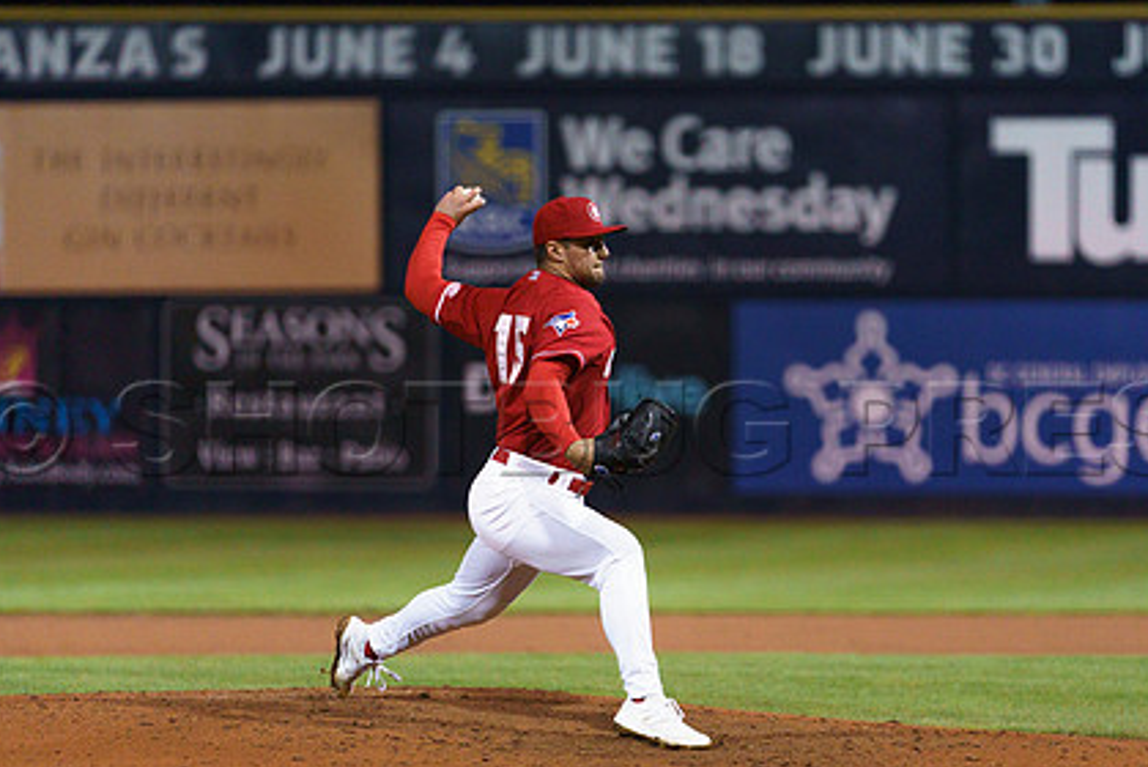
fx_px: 9030
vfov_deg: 4.9
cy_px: 401
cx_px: 641
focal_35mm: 283
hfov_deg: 7.3
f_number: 2.8
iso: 2000
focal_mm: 195
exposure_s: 1/1250
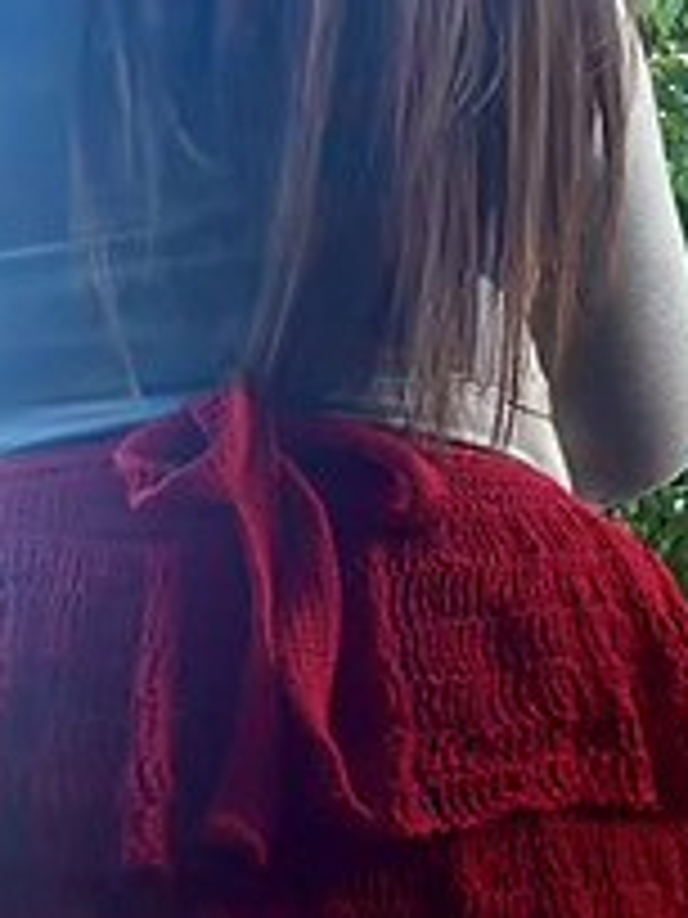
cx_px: 270
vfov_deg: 20.8
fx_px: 2491
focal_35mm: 94
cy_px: 288
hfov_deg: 15.7
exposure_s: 1/242
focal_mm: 2.71
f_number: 1.9
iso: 25
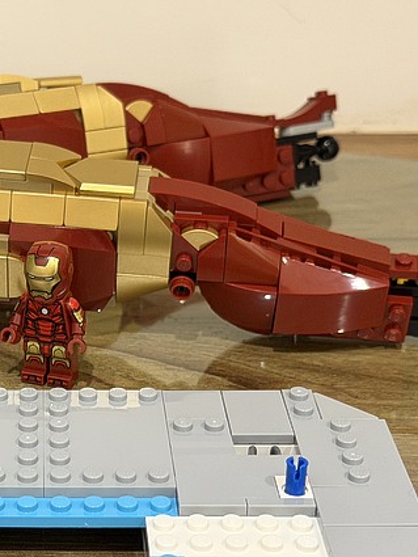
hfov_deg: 16.5
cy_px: 334
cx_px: 8
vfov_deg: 22.2
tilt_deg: -26.9
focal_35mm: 88
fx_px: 1416
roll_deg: +0.9
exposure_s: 1/40
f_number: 1.78
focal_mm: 6.76
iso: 250
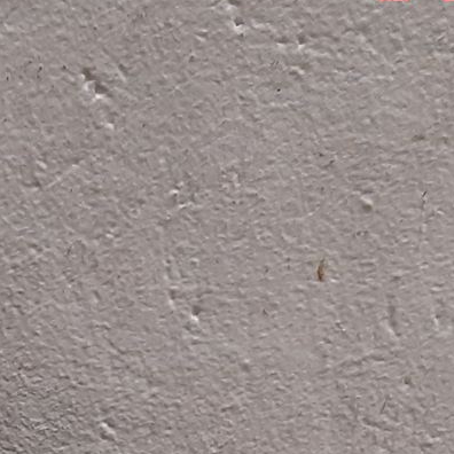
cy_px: 687
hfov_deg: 14.2
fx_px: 1766
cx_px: -93
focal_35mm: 119
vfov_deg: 13.7
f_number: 1.7
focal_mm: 3.93
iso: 200
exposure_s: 1/50
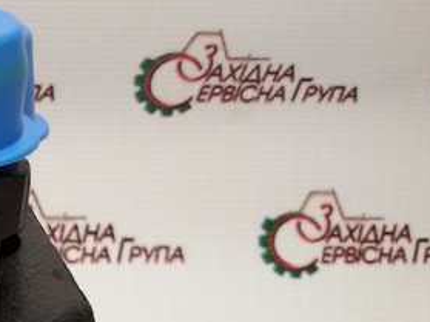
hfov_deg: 15.5
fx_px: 1378
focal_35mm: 111
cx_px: -311
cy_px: 393
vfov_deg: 13.0
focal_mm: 2.93
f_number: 2.4
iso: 64
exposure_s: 1/100
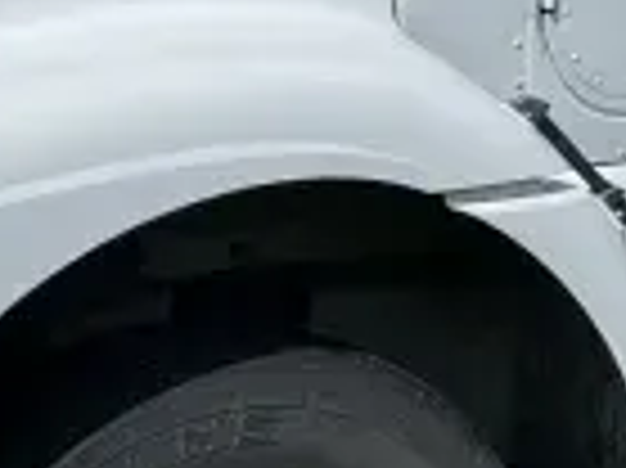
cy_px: -40
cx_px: 896
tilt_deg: -4.9
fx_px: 3252
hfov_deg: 10.7
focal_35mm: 180
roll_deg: -0.2
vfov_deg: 8.2
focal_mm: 5.1
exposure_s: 1/5917
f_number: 1.6
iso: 32
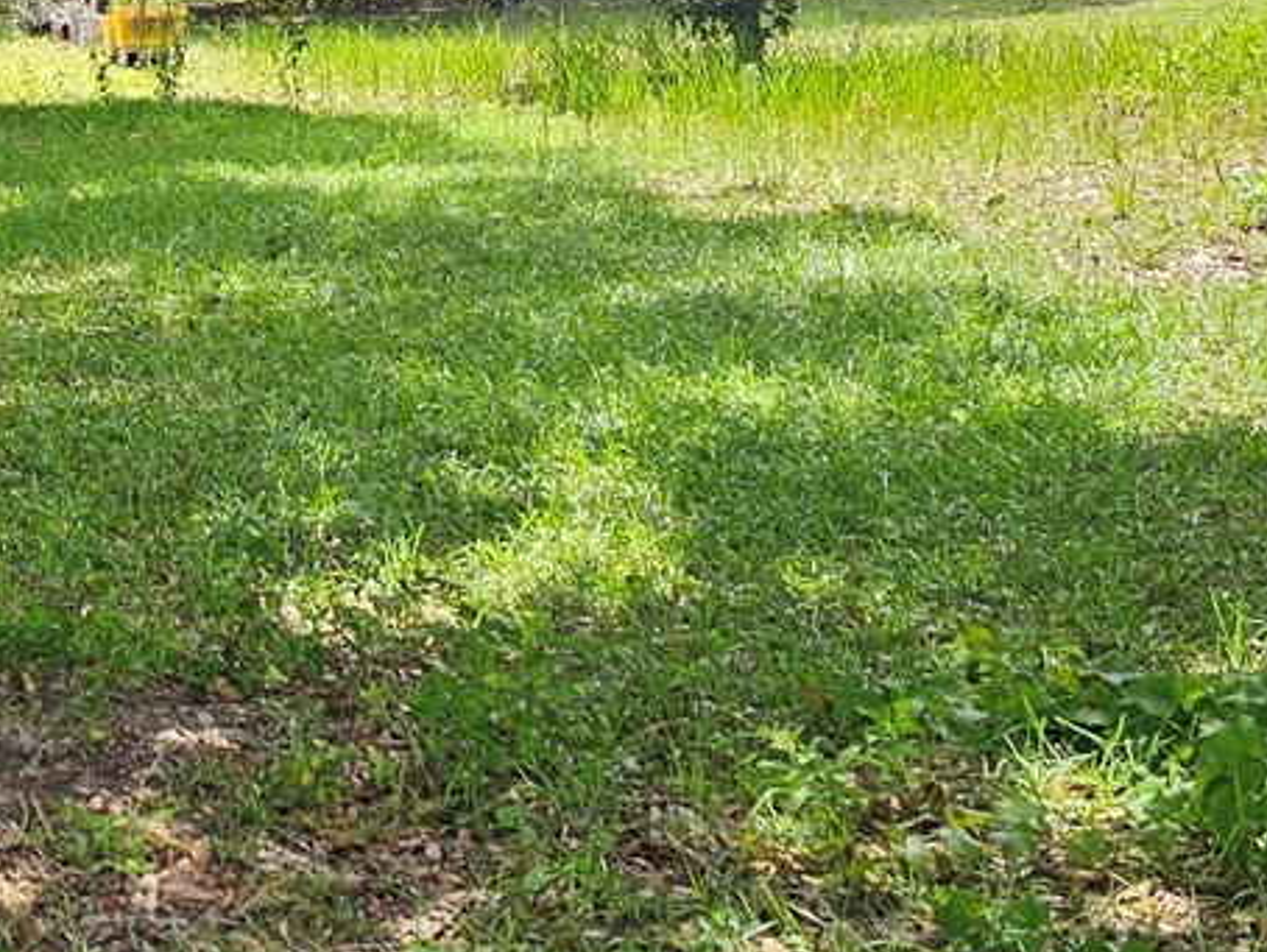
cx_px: -137
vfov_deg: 17.9
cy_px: 70
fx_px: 2966
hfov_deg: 22.7
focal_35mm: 81
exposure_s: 1/210
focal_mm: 6.3
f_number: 1.7
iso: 10
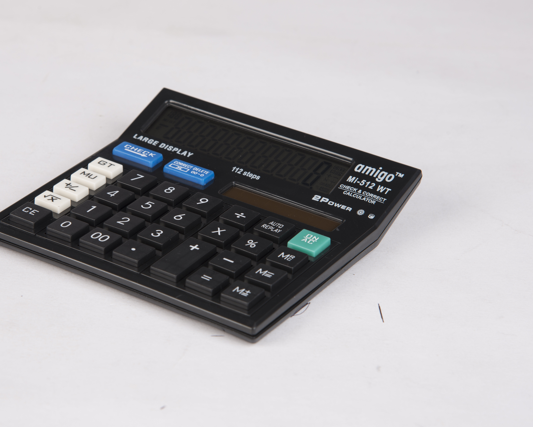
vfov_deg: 10.9
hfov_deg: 13.6
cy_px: 195
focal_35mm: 142
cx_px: 193
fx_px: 2240
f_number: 11
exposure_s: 1/125
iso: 100
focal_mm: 112
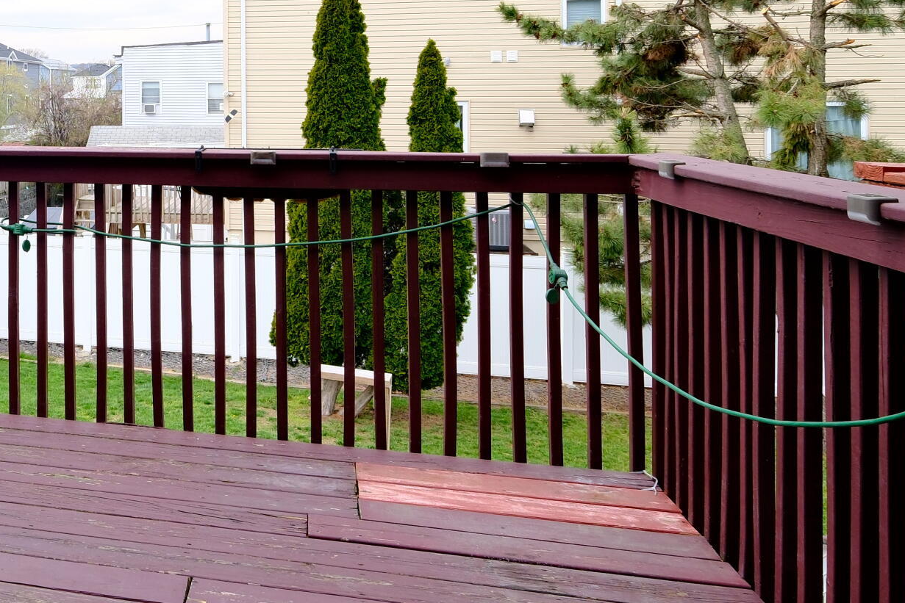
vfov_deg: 32.8
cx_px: 15
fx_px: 980
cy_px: 86
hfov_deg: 43.1
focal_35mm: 39
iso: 320
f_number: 6.4
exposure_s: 1/160
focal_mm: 10.5
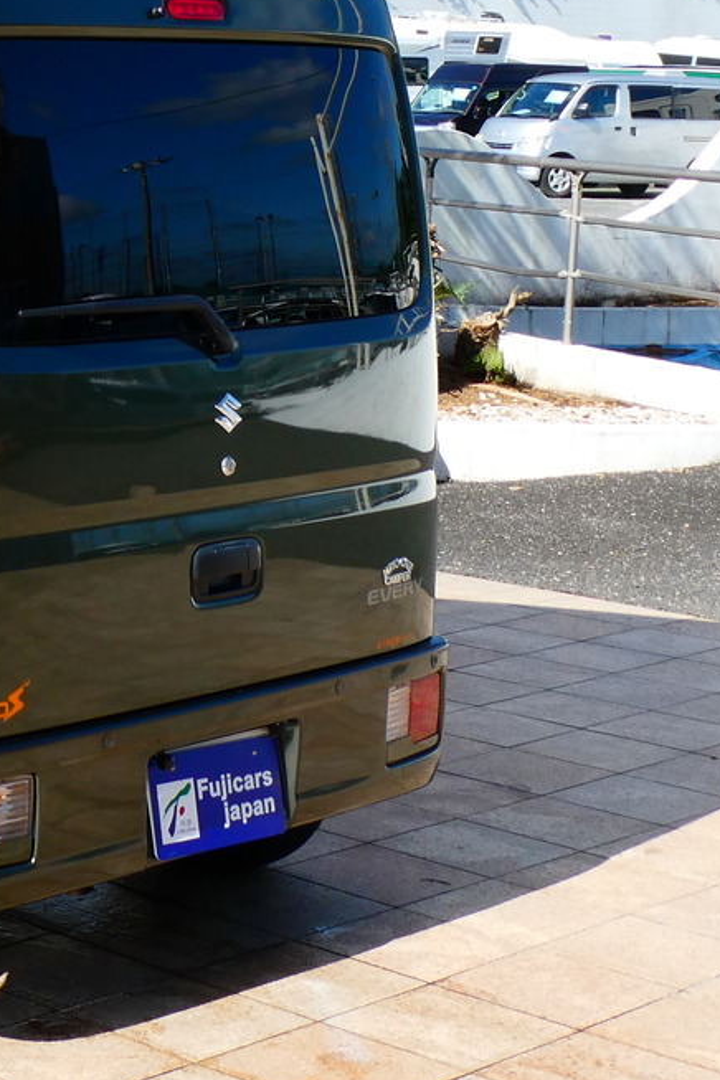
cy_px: 160
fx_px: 2670
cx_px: -223
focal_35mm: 89
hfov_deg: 14.7
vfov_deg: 22.4
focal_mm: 6.3
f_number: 3.7
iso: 80
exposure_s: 1/640
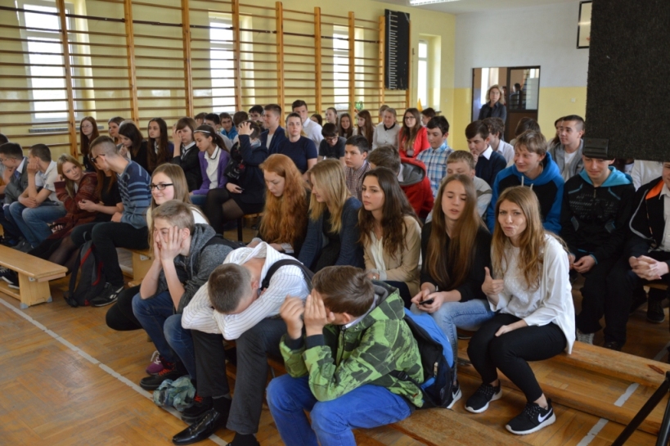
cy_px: 223
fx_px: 586
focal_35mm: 32
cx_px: 335
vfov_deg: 41.7
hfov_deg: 59.5
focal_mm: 21
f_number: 4
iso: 400
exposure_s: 1/60
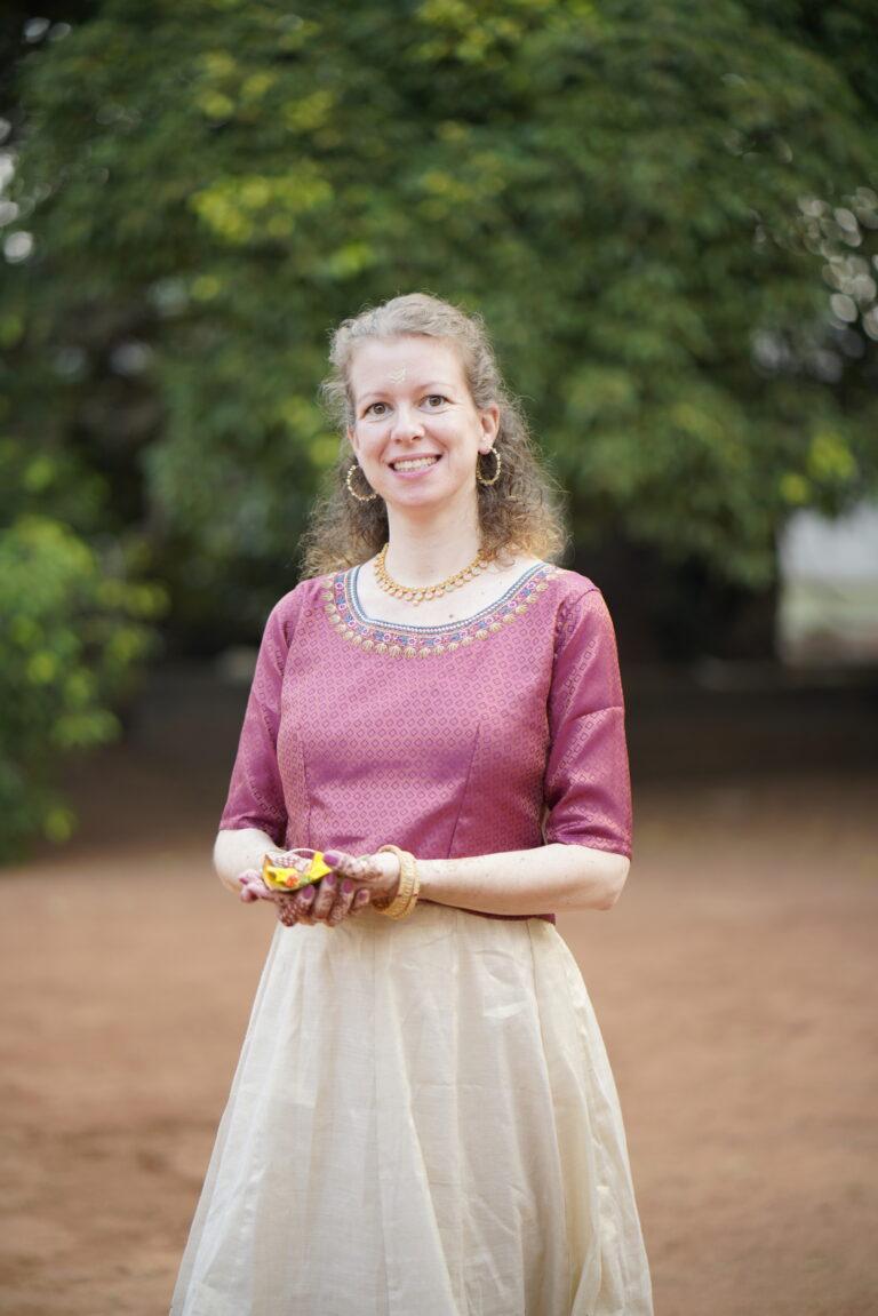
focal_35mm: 85
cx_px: 439
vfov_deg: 23.9
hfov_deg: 16.1
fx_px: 3107
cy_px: 658
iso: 160
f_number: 2
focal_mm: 85
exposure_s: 1/320
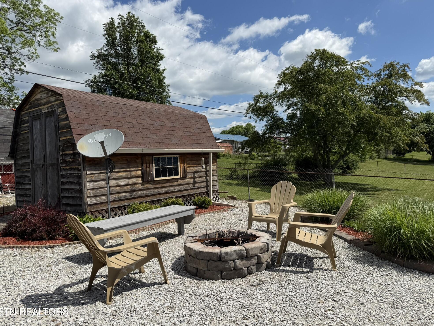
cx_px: 222
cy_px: 158
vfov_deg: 54.9
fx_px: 313
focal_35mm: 25
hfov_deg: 69.4
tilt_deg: +0.8
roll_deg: +3.7
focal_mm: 6.76
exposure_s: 1/6711
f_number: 1.78
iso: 80
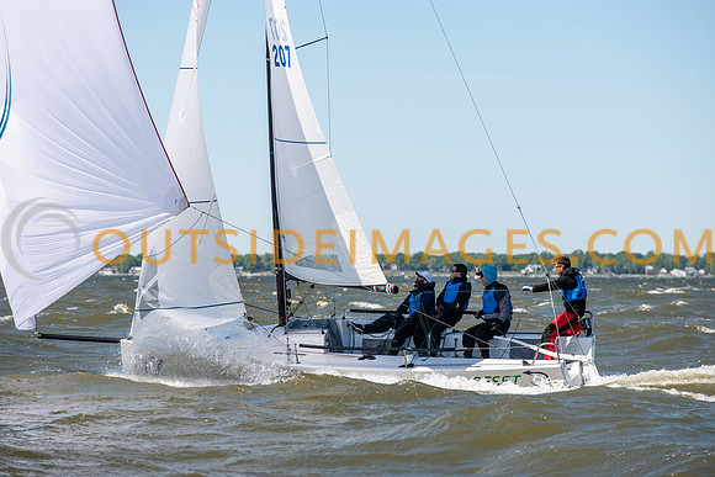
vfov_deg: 7.1
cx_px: 358
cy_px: 238
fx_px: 3843
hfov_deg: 10.6
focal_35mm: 193
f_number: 5
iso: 320
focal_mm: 175
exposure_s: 1/2500
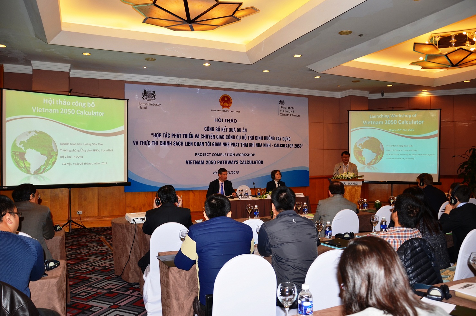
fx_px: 356
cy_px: 158
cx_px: 238
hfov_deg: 67.5
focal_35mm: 27
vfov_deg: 47.7
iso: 125
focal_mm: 18
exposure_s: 1/60
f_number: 3.5
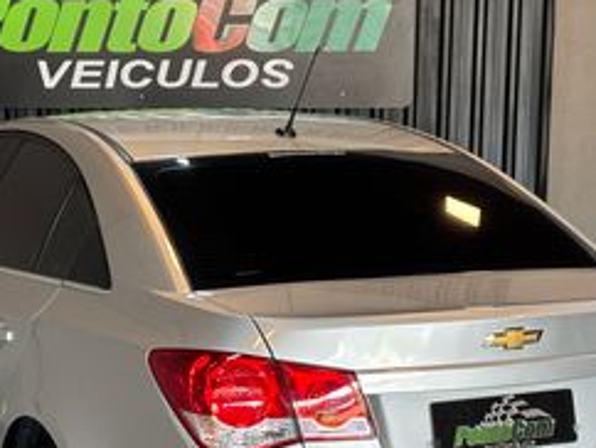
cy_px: 335
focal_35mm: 101
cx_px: 224
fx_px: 1741
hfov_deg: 19.4
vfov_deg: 14.6
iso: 100
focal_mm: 5.96
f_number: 1.6
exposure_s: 1/60
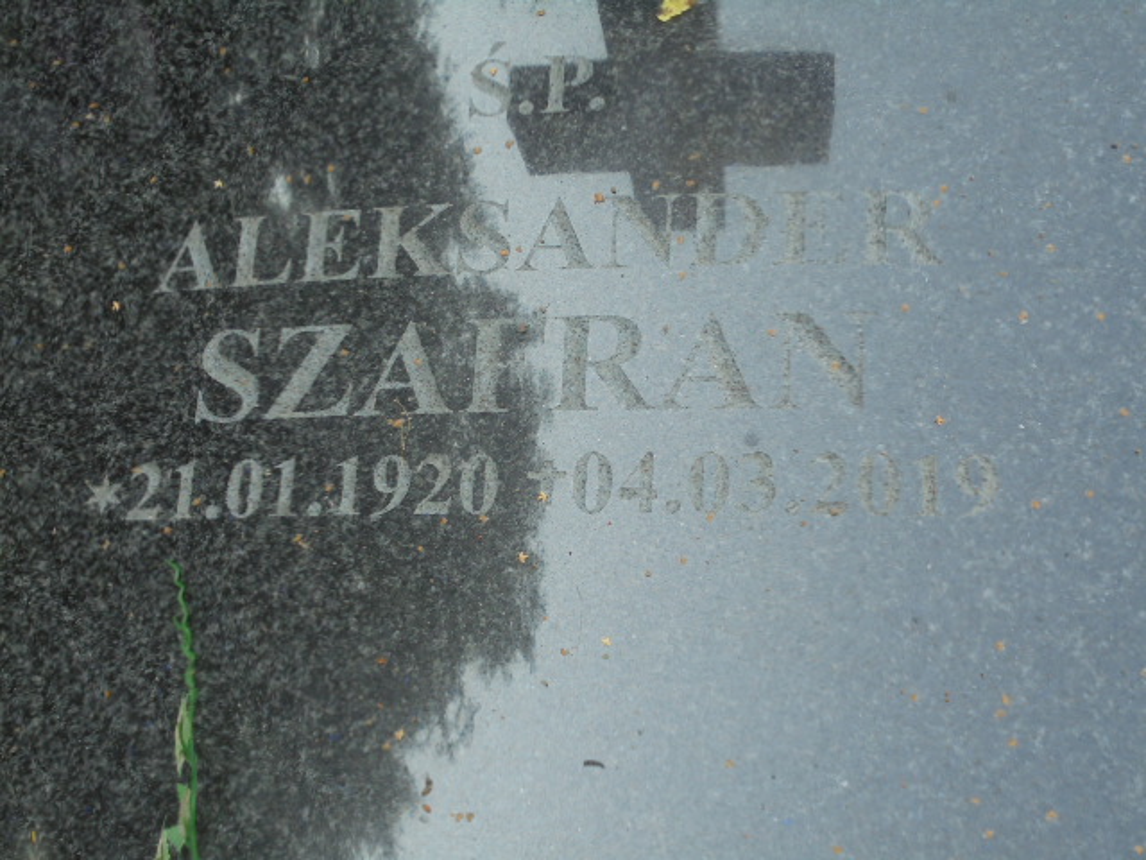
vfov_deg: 29.7
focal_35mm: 49
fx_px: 1622
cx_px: 573
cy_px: 430
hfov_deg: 38.9
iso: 100
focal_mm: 8.9
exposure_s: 1/50
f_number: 4.8
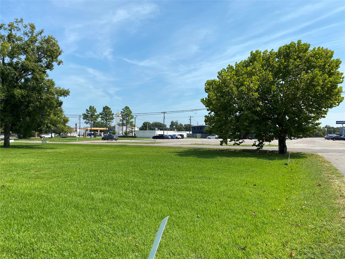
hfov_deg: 67.3
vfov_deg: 53.1
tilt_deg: +1.3
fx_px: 259
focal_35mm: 26
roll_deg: -0.3
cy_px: 130
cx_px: 172
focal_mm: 4.25
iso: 32
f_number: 1.8
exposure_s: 1/2755
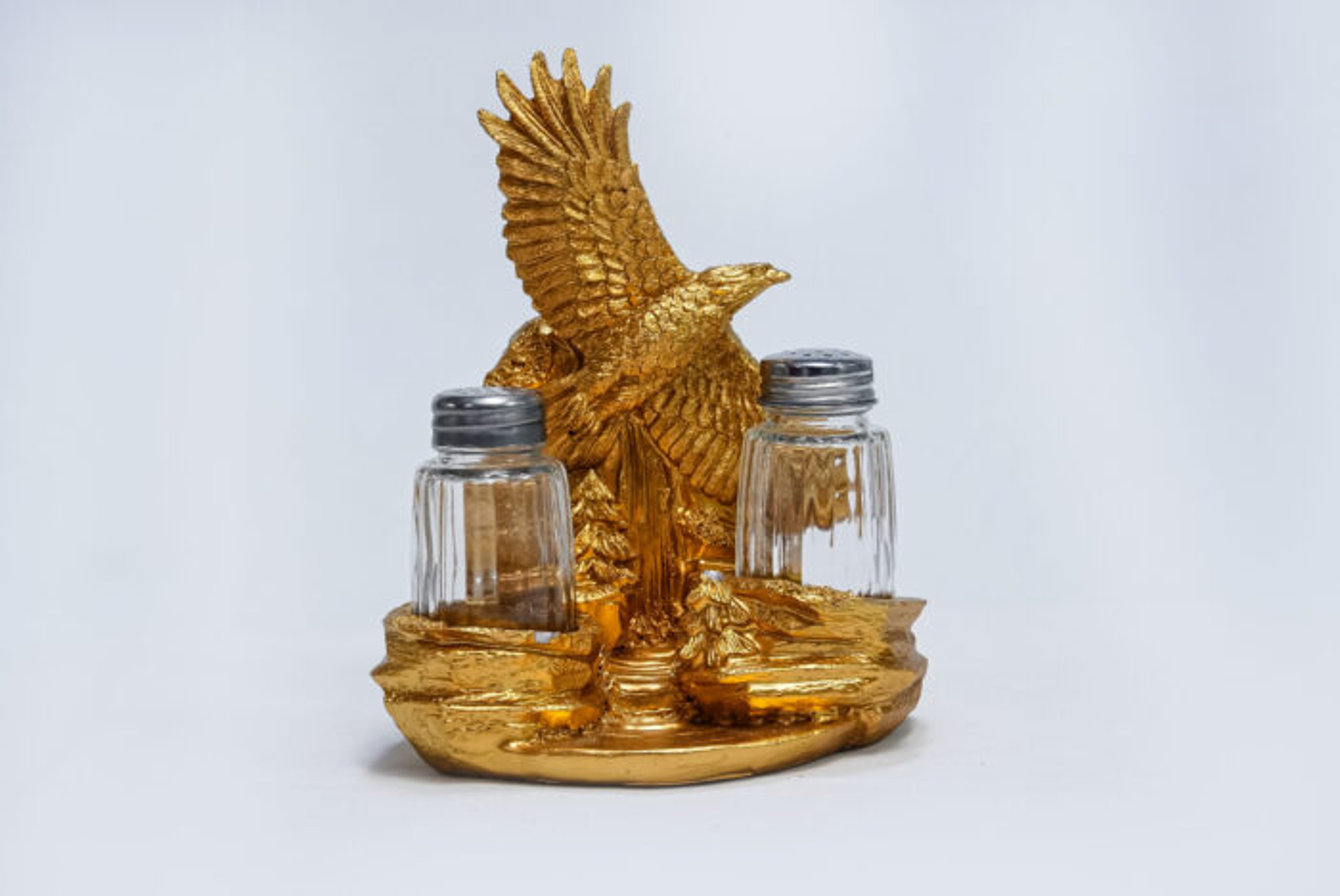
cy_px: 448
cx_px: 670
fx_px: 2608
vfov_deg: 19.5
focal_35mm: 70
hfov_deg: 28.8
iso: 6400
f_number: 14
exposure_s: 1/160
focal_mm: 70
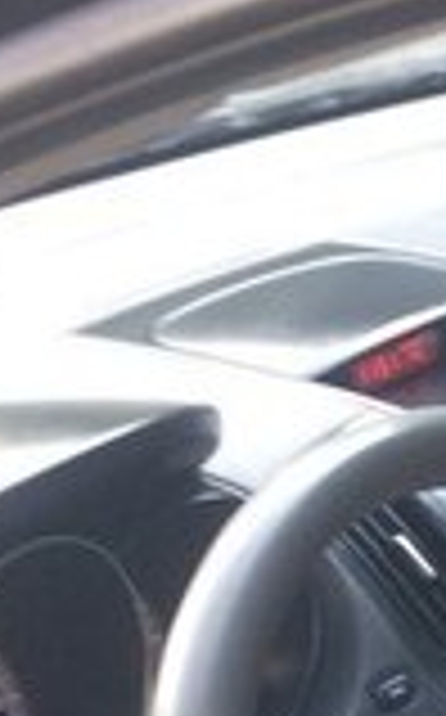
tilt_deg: -29.1
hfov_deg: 9.1
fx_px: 2496
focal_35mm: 128
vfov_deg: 15.4
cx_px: 1095
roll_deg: -3.1
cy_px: 993
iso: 50
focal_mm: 4.15
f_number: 2.2
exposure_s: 1/50
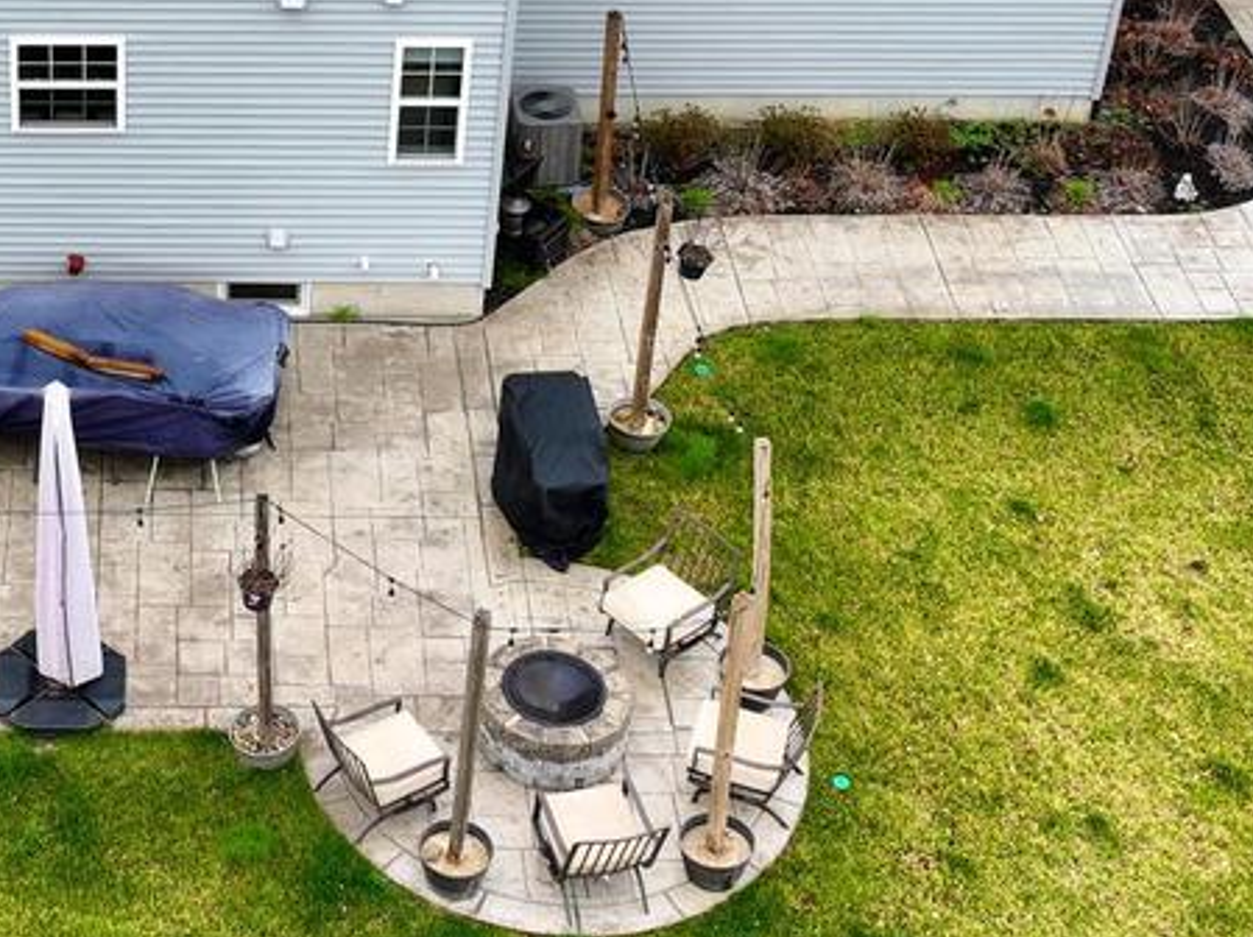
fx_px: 2785
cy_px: 88
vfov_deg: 18.8
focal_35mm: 77
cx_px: 145
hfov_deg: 24.7
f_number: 2.8
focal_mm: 12.29
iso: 100
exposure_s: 1/200
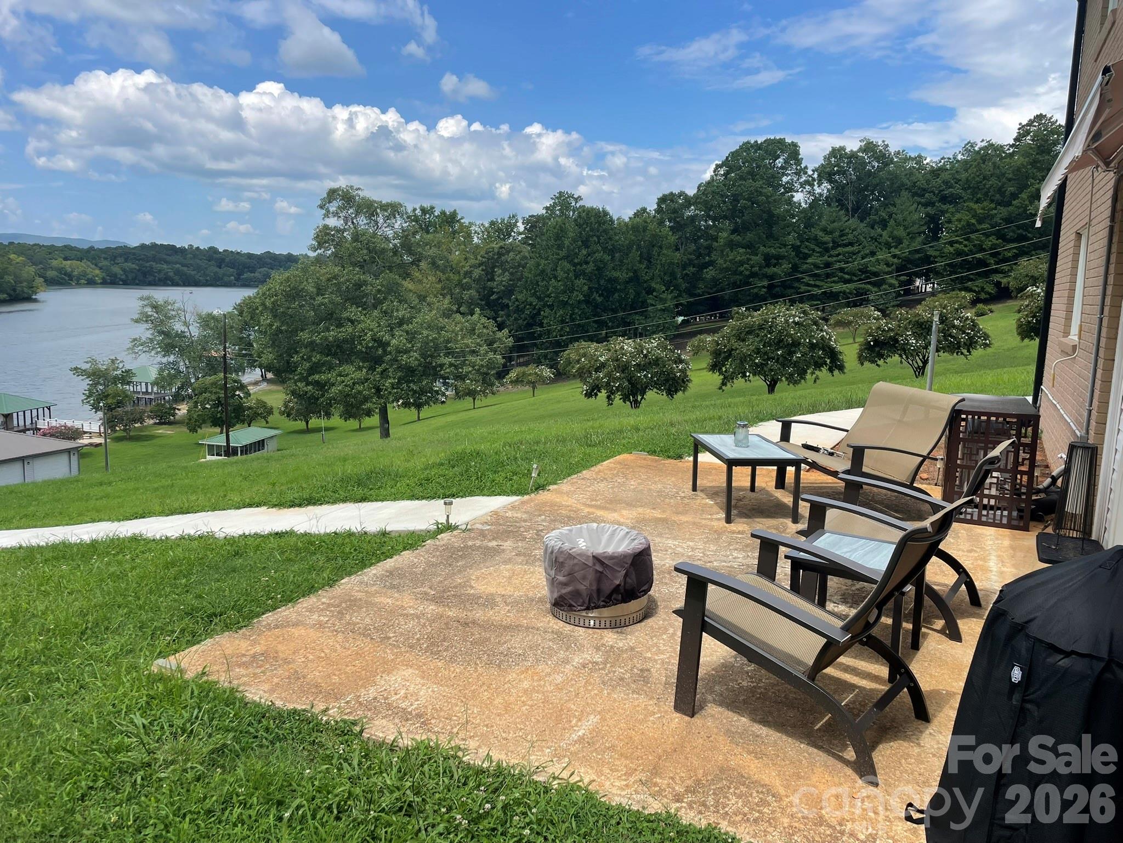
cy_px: 422
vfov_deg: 53.1
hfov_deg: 67.3
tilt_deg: -8.6
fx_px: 843
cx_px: 562
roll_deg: -2.0
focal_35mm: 26
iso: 32
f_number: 1.6
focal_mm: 4.2
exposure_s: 1/2882
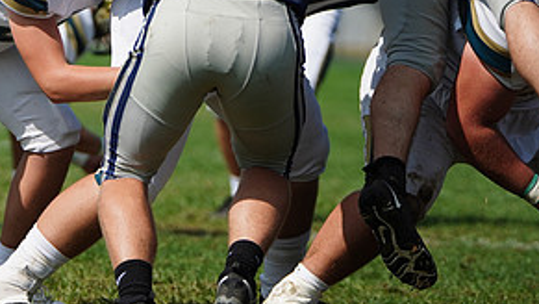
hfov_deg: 4.9
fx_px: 6234
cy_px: 21
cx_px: 35
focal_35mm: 436
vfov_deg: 2.8
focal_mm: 209
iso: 400
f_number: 2.8
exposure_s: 1/8000
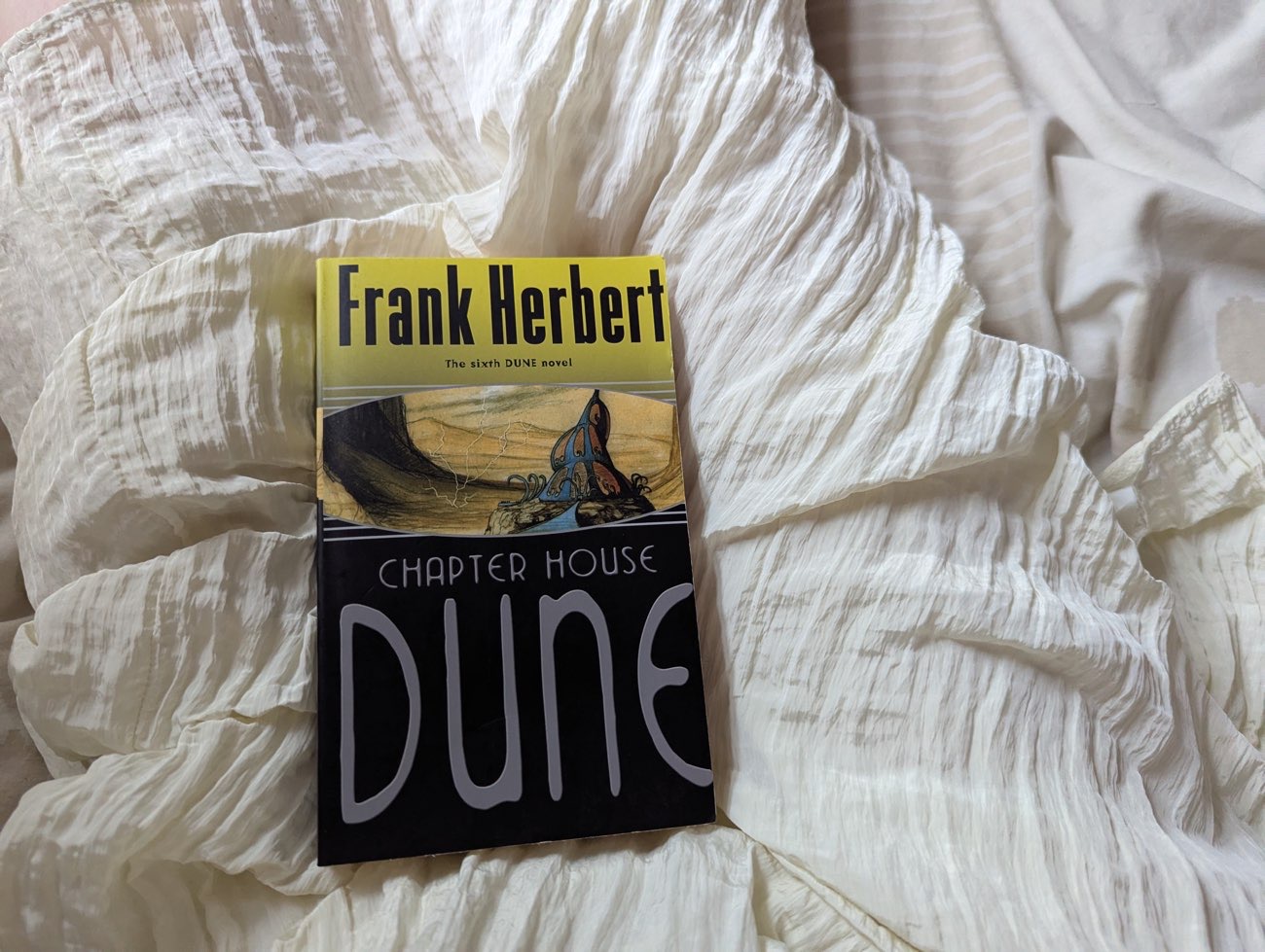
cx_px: 632
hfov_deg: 71.5
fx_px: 878
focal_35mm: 24
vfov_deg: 56.9
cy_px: 476
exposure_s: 1/141
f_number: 1.85
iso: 555
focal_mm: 6.81
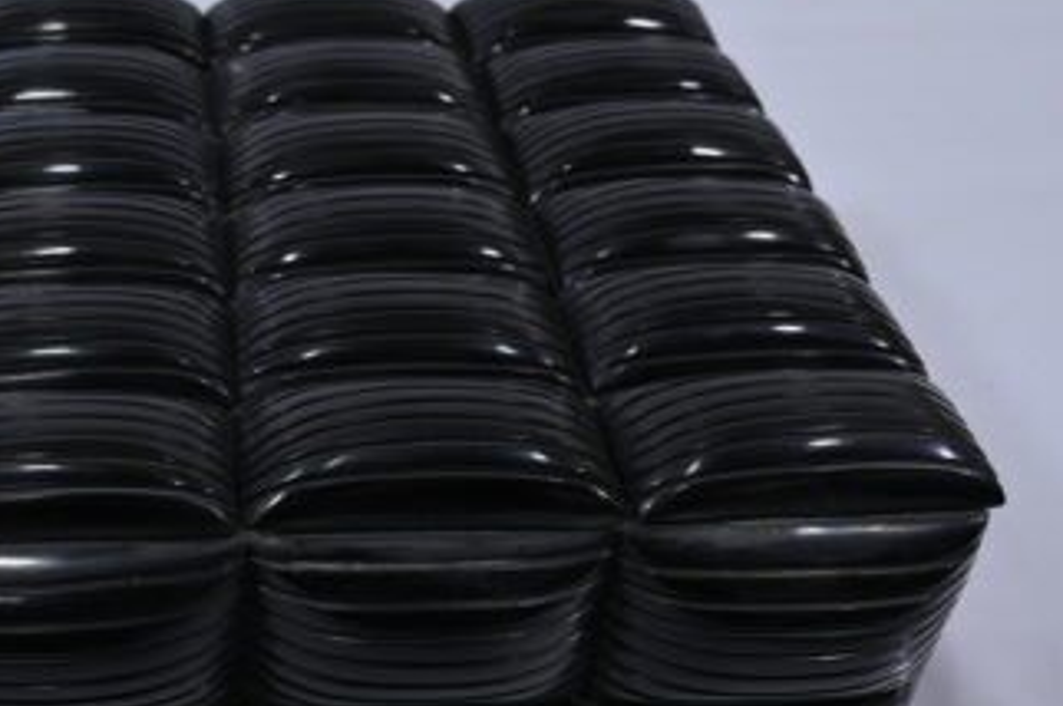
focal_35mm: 54
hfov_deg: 36.1
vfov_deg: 24.8
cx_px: 267
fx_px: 1593
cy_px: 506
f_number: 7.1
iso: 500
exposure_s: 1/125
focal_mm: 29
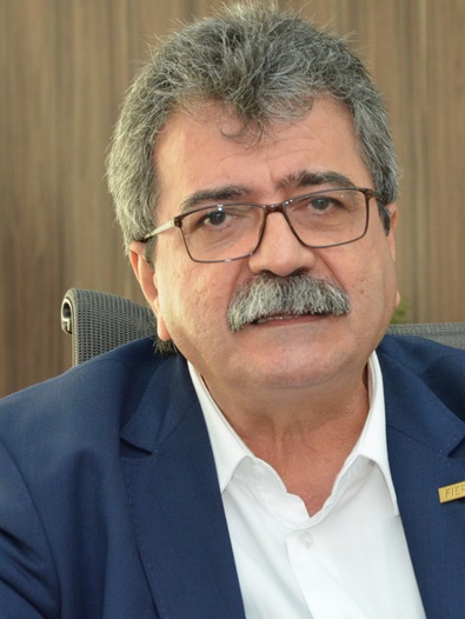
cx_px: 303
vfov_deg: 8.6
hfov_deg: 6.5
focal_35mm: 230
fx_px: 4111
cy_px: 308
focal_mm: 105
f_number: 5.6
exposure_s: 1/200
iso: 2000
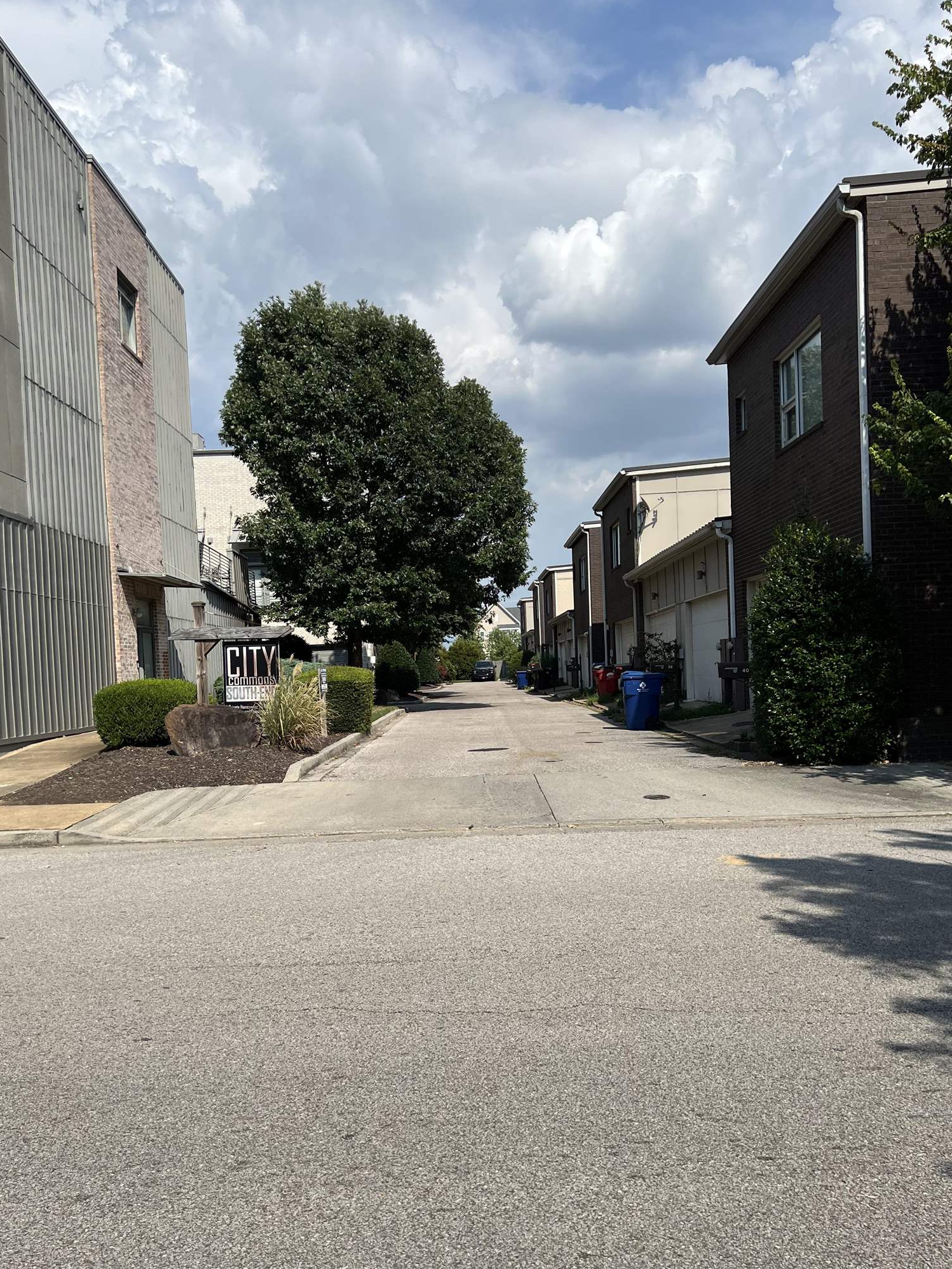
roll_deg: -0.5
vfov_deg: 59.7
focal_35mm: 30
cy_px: 719
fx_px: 1100
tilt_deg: -1.4
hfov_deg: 46.8
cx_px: 456
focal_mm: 5.7
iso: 50
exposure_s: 1/6579
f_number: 1.5
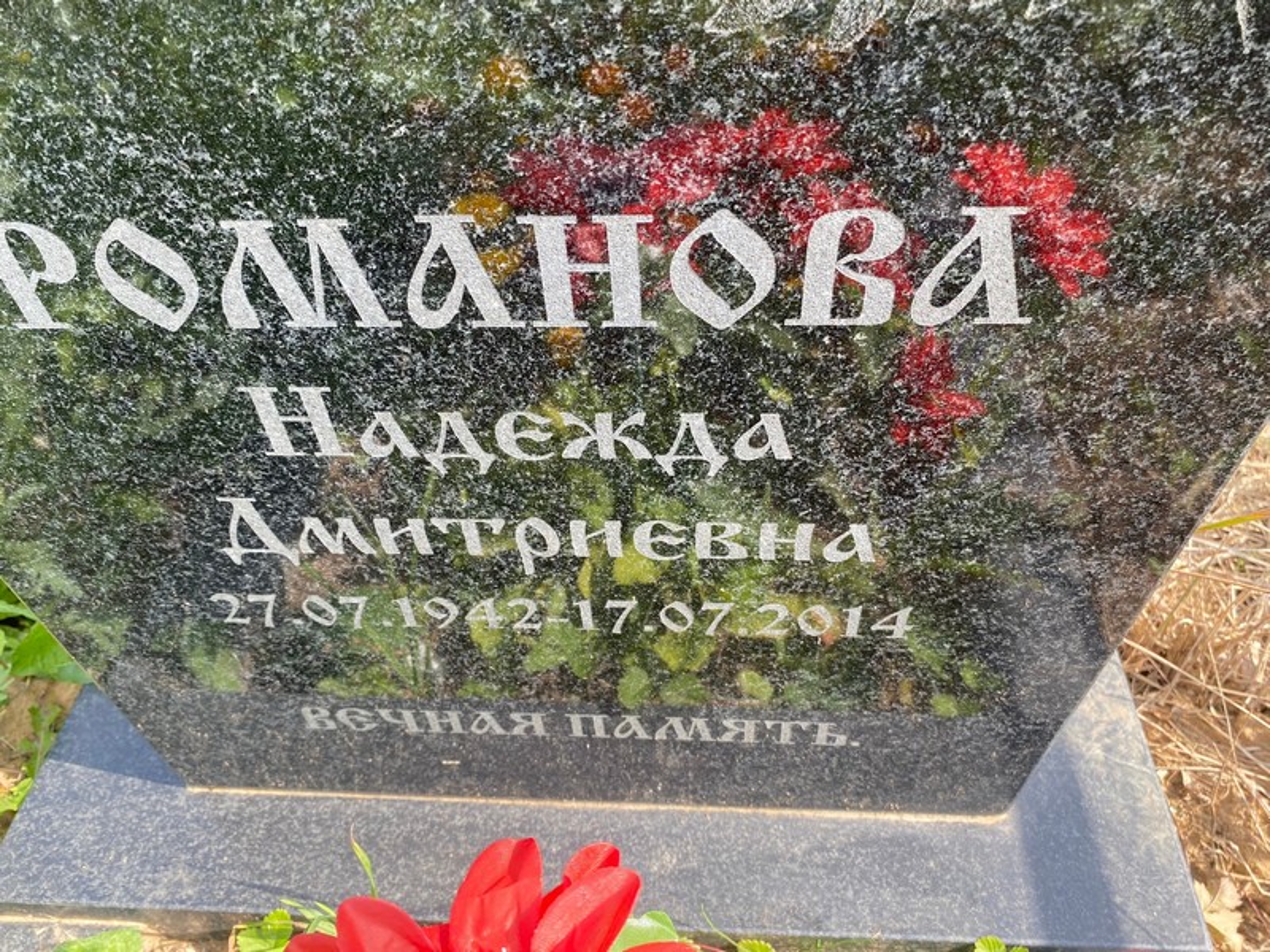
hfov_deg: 67.3
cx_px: 635
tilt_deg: -48.2
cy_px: 476
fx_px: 954
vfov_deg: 53.1
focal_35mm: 26
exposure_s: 1/326
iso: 32
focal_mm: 4.25
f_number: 1.8
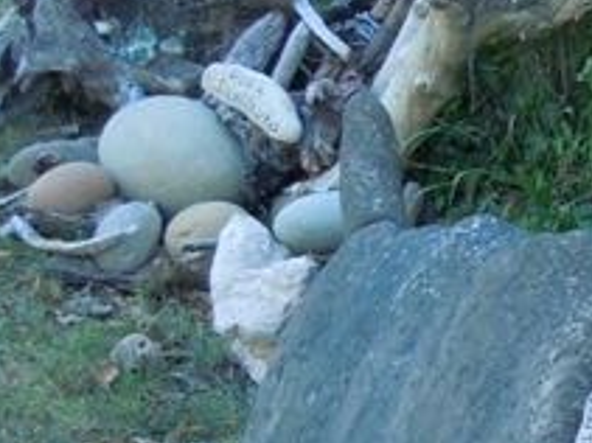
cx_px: 603
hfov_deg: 15.1
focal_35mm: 128
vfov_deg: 11.5
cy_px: 388
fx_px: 2188
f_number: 3.5
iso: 125
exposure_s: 1/60
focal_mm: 5.4
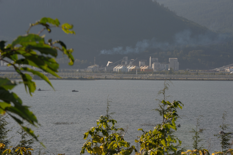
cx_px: 116
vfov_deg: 8.8
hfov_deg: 13.3
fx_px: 1003
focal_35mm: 155
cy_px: 78
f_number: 22
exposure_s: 1/60
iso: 200
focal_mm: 155
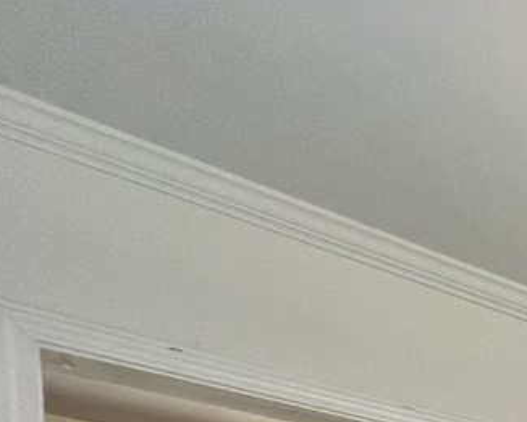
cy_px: 781
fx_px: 874
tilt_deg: -3.3
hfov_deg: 18.8
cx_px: 1075
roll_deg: +0.7
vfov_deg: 19.5
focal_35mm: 56
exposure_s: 1/60
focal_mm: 1.57
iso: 160
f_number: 1.8
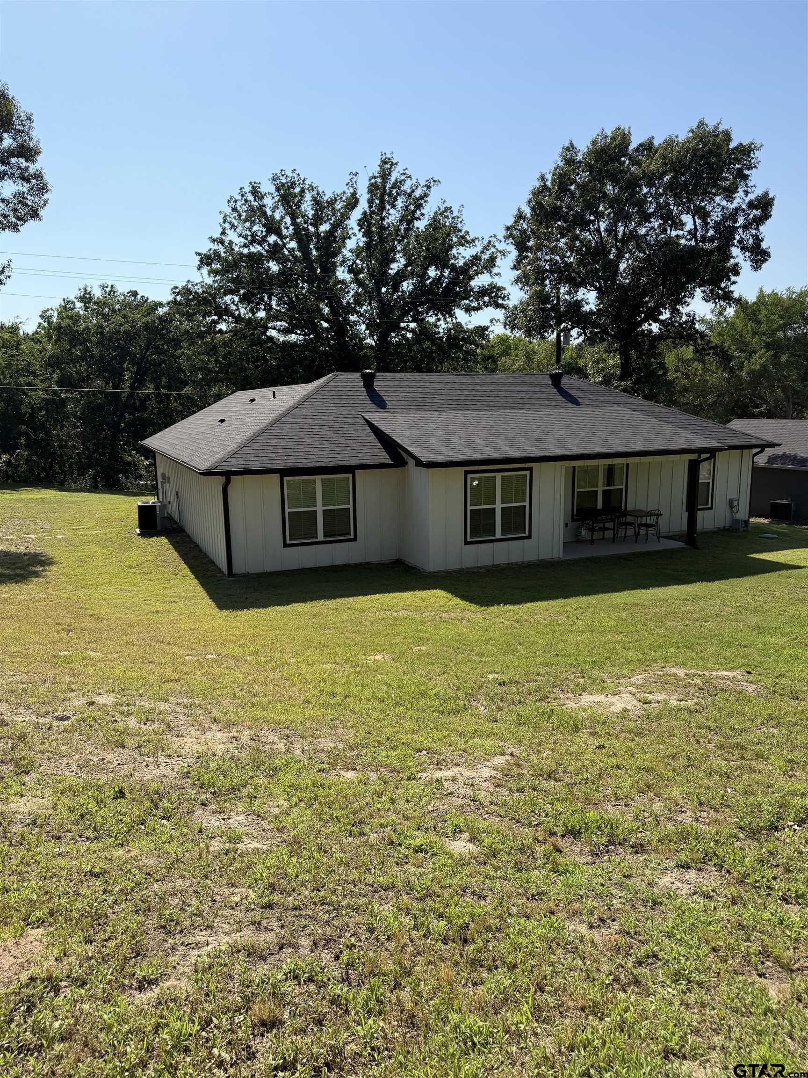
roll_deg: +0.9
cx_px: 404
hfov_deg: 56.8
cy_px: 539
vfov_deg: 71.6
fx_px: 747
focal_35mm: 24
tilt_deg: -10.3
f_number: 1.78
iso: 100
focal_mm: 6.76
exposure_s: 1/4975
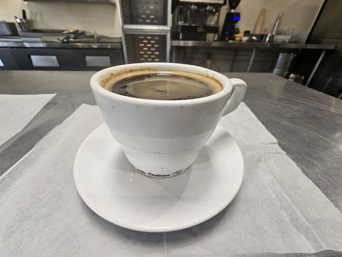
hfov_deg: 106.2
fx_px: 128
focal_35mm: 13
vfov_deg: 89.9
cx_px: 171
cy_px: 128
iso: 125
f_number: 2.2
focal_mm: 2.2
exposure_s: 1/60
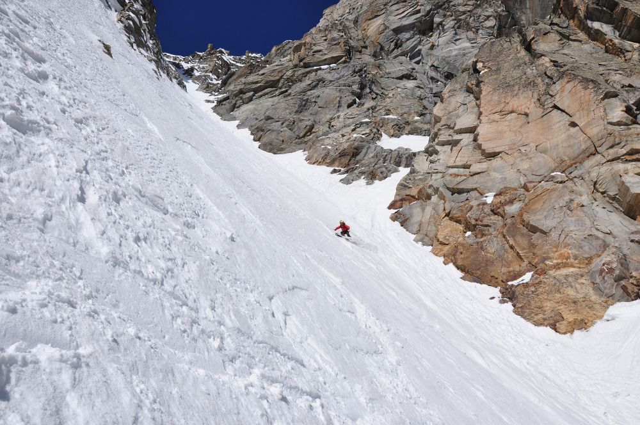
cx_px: 320
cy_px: 212
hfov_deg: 67.4
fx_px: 479
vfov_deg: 47.8
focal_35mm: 27
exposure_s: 1/640
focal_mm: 18
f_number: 13
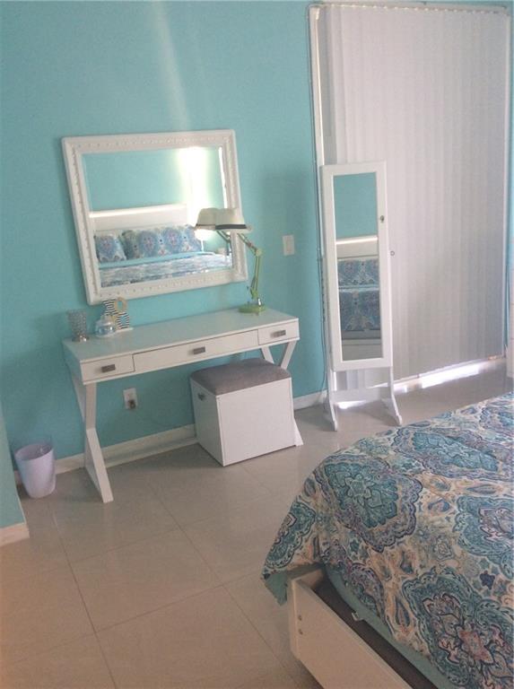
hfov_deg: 44.0
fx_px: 636
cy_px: 344
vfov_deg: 56.9
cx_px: 257
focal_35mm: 32
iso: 50
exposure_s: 1/24
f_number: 2.4
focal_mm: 3.3
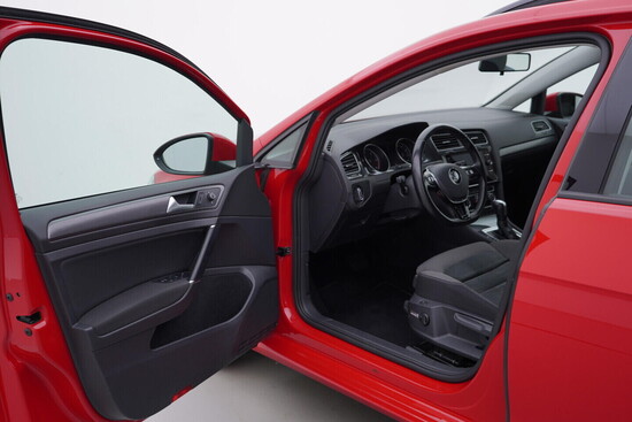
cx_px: 316
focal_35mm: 36
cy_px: 211
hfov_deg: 53.1
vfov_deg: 36.9
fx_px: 632
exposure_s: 1/60
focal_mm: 24
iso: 125
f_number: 3.5
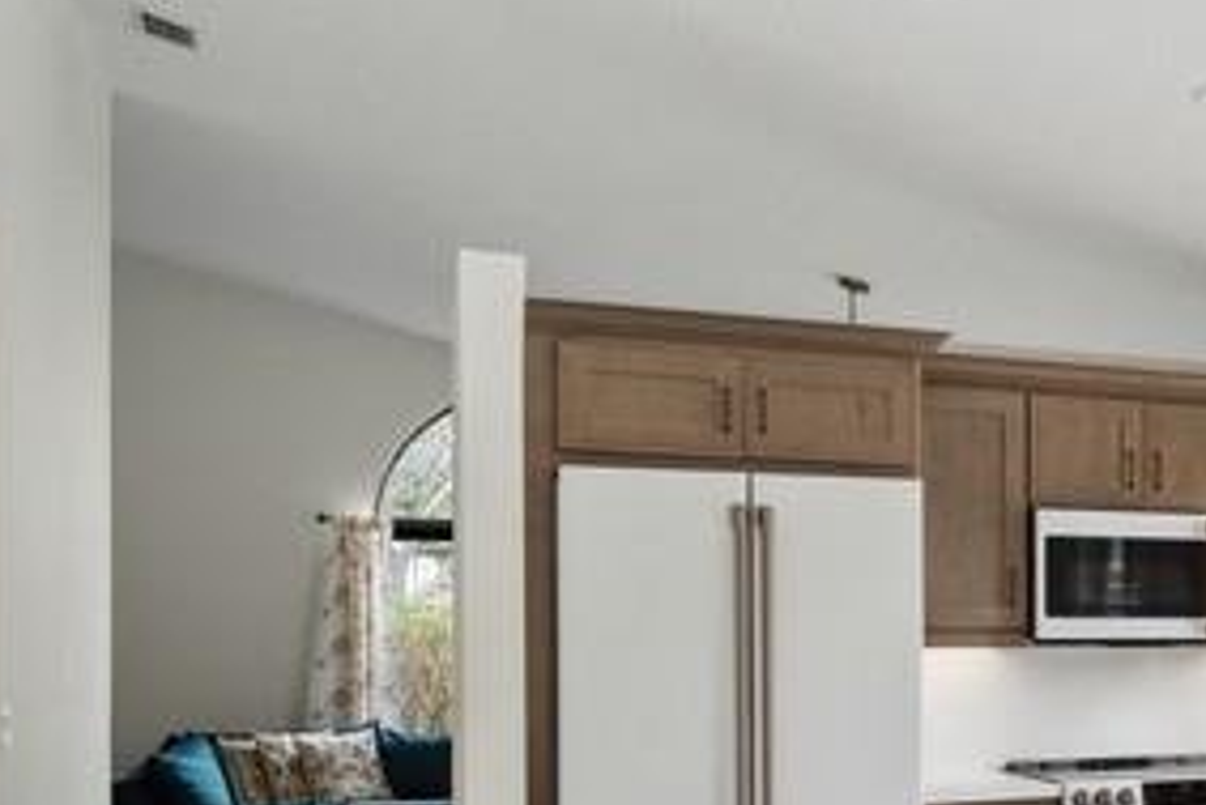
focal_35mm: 54
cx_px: 1385
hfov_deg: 31.8
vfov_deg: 24.7
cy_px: 630
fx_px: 1810
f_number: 8
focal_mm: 17
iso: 250
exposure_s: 1/25
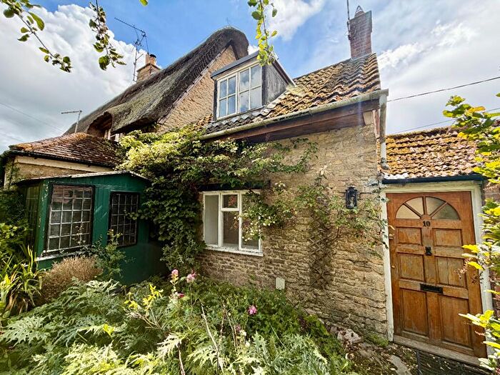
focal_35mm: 14
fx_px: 202
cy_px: 188
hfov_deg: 102.1
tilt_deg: +5.9
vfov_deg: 85.7
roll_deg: +0.0
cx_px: 250
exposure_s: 1/502
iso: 50
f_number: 2.2
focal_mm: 2.22
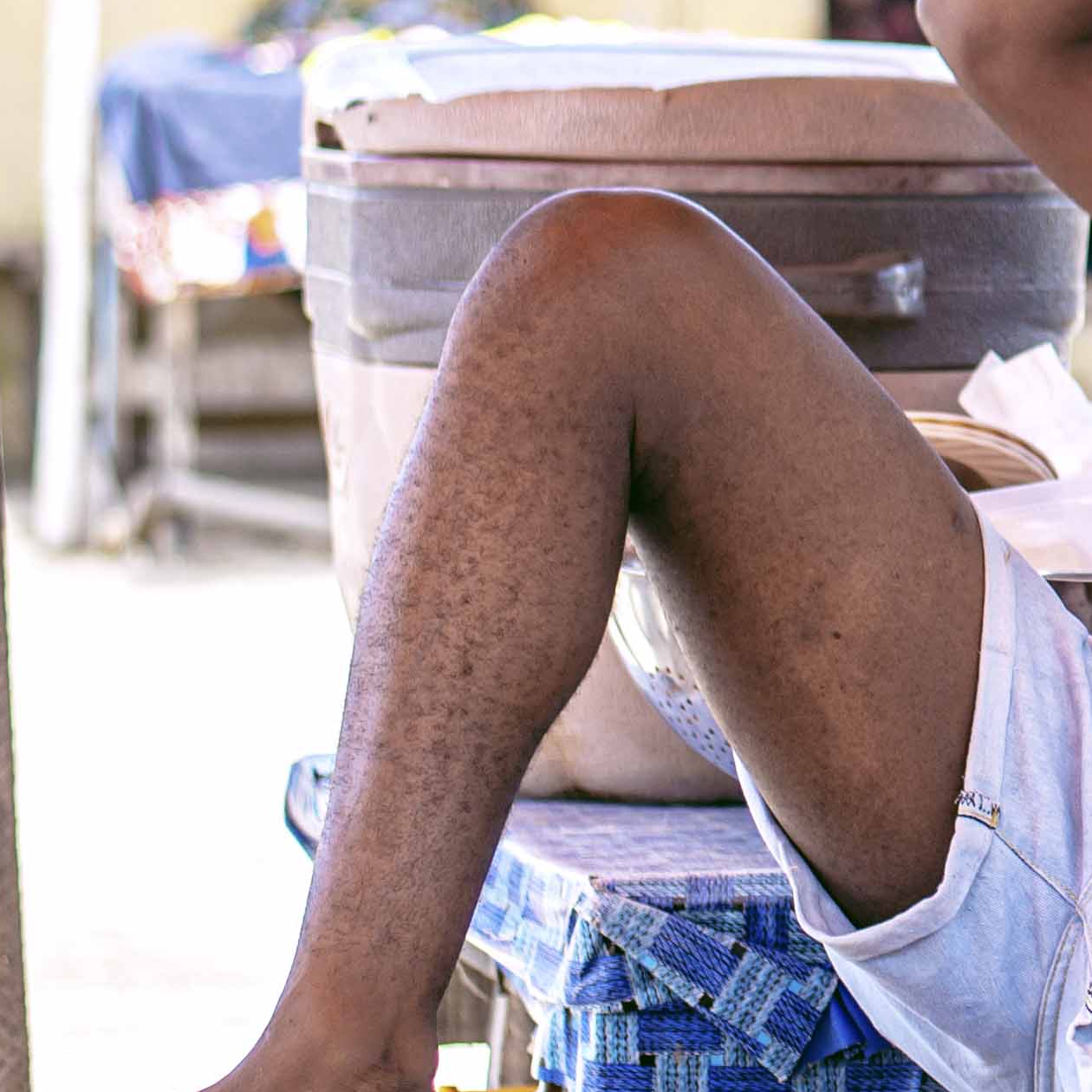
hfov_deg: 8.2
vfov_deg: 8.6
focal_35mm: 203
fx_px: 7245
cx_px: 2226
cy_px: 75
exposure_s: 1/500
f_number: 2.8
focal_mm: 50
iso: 100
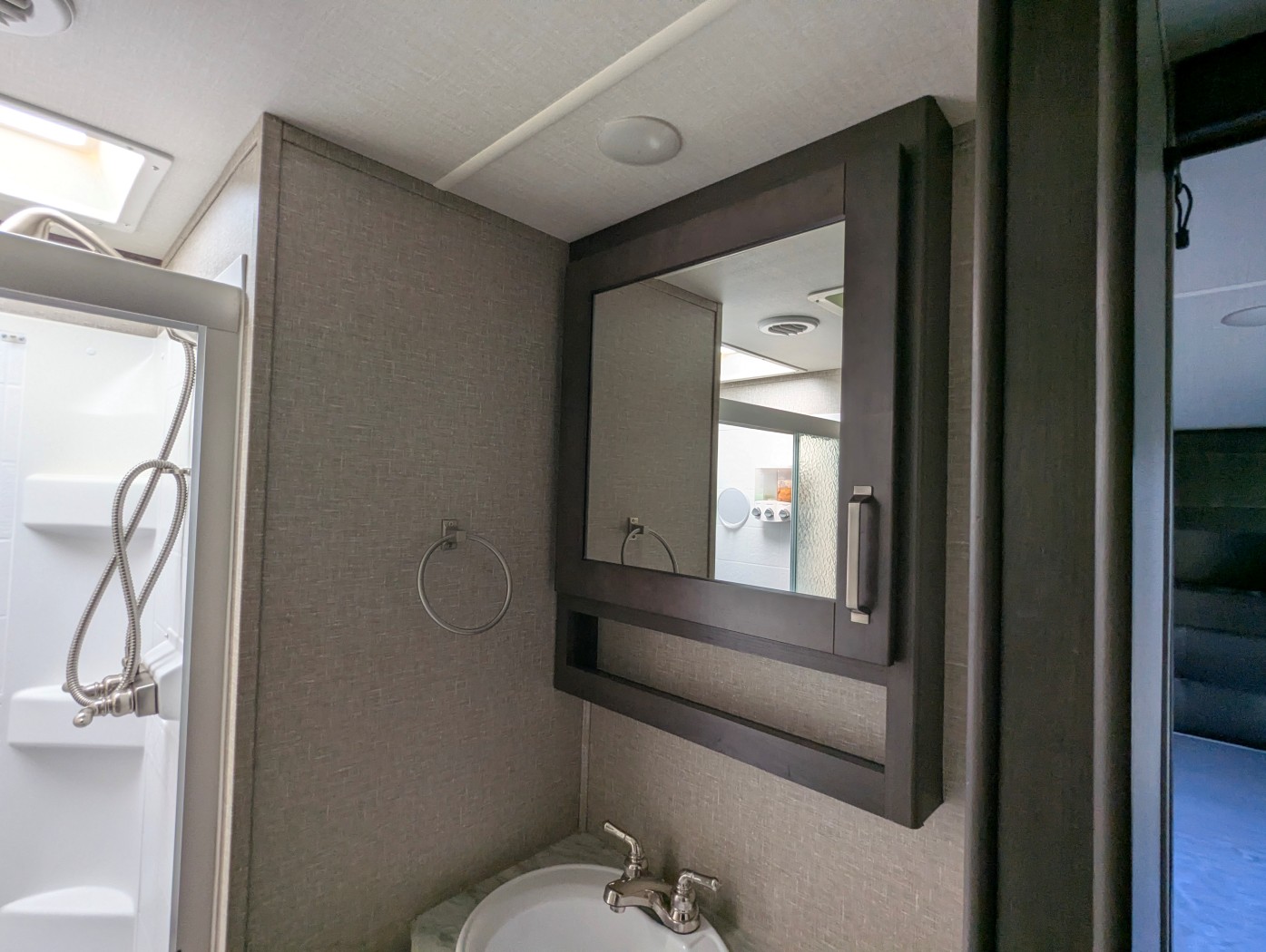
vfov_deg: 78.2
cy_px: 476
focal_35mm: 16
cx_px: 633
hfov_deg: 94.4
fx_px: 586
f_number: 2.2
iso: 104
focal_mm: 2.35
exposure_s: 1/184
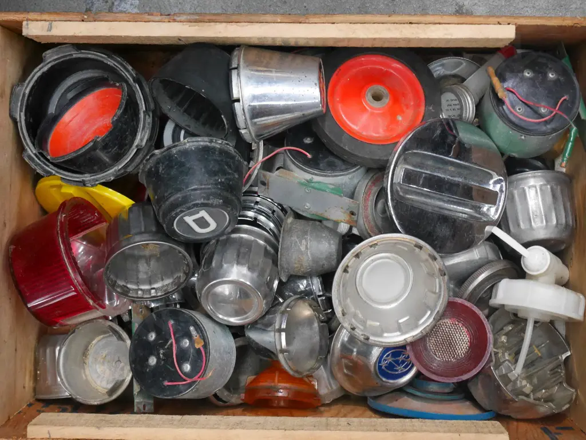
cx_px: 293
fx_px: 948
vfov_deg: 26.1
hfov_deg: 34.3
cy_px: 220
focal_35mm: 56
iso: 3200
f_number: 5.4
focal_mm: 28
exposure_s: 1/50
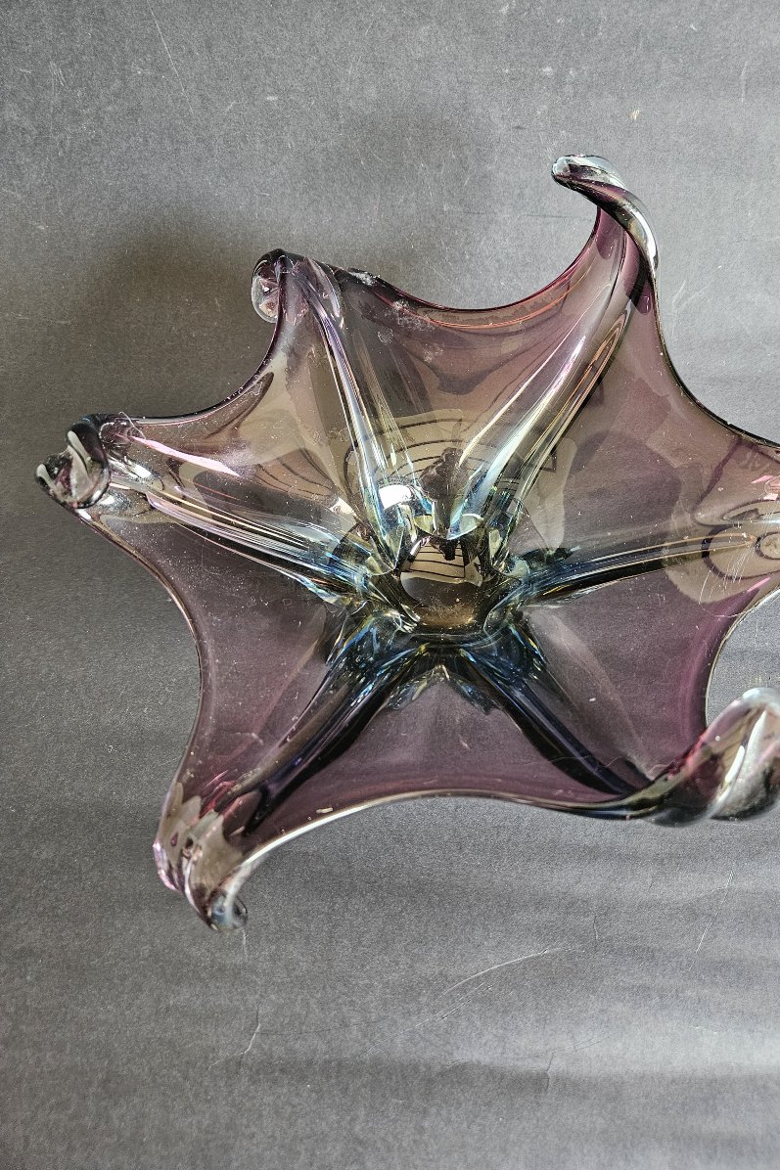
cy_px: 585
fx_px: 780
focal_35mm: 24
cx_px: 433
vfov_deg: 73.8
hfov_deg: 53.0
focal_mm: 5.4
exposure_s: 1/50
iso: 640
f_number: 1.8
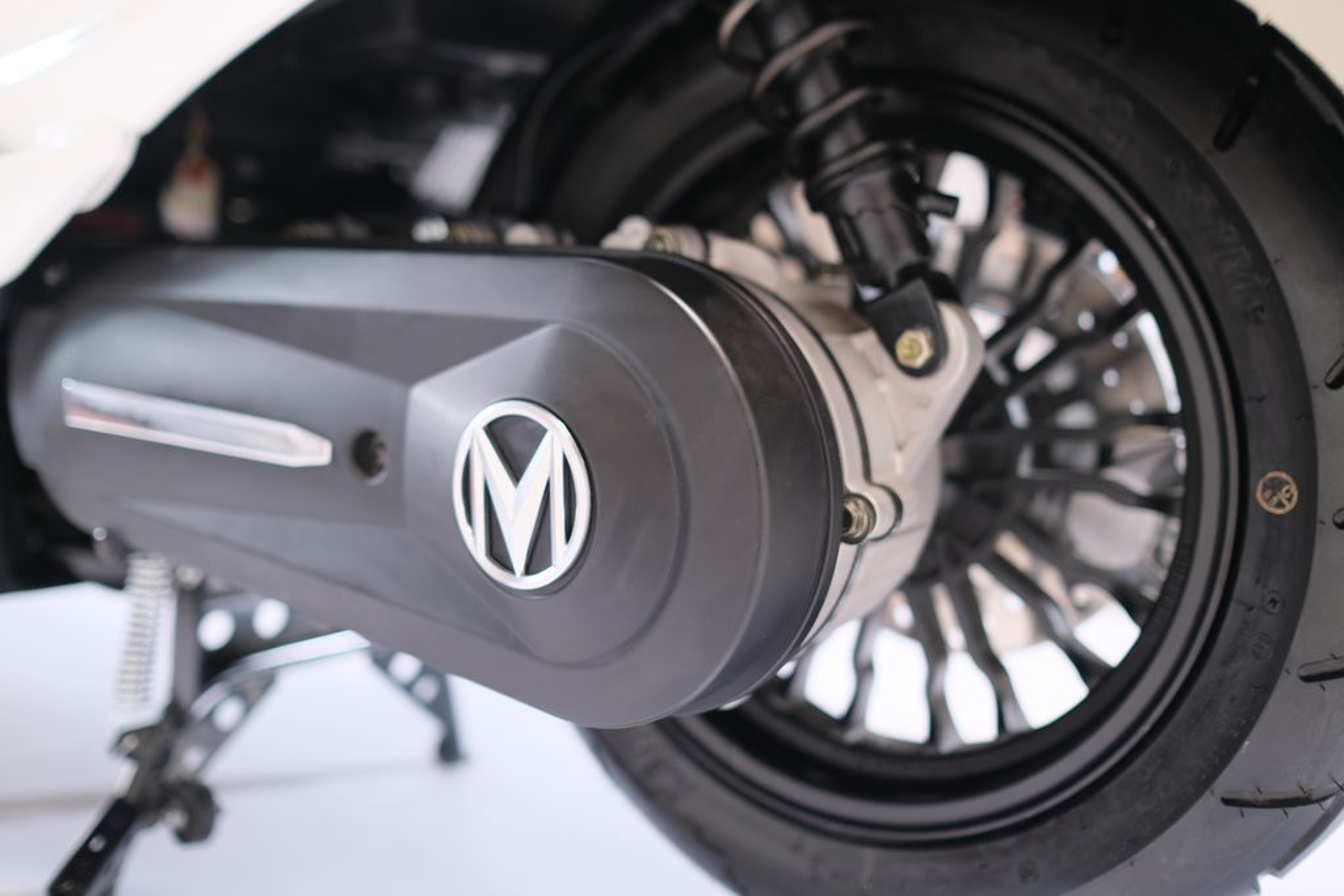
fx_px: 1307
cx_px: 672
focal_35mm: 35
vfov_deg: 37.9
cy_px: 448
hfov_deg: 54.4
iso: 320
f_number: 1.8
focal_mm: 23
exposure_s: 1/80
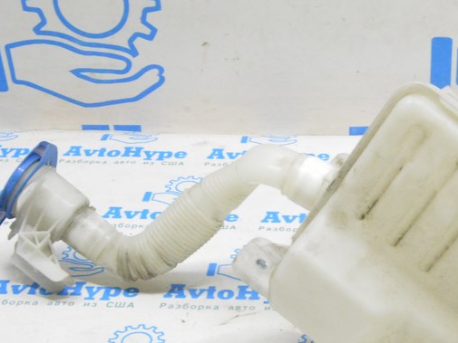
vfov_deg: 19.3
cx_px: 397
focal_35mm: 76
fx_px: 1006
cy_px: 221
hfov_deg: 25.0
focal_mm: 26
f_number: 20
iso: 6400
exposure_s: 1/15
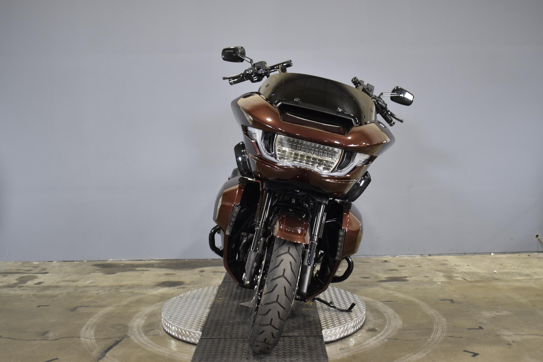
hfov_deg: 49.6
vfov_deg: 34.2
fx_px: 588
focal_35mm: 39
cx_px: 272
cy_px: 181
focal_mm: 26
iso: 400
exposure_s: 1/15
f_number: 4
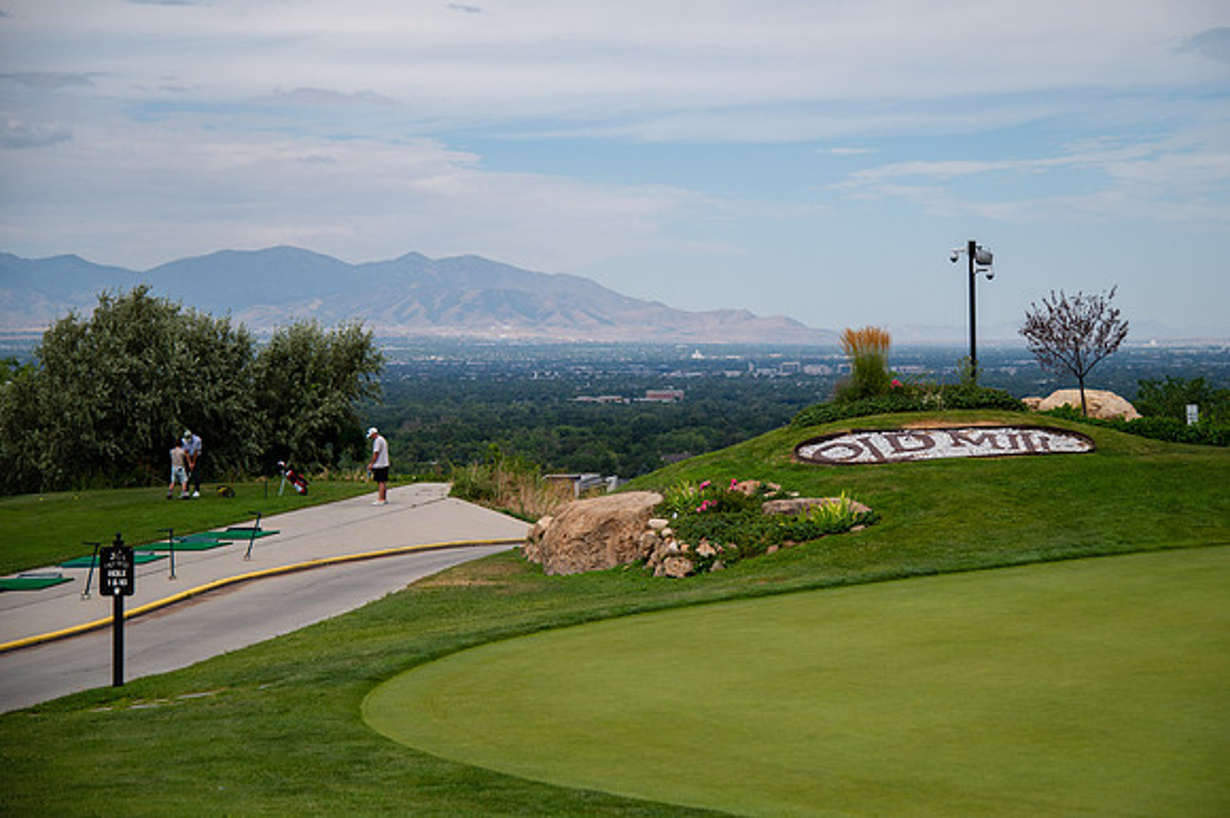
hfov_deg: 28.4
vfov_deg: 19.1
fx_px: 2430
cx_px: 664
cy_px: 385
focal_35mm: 71
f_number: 4
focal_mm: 65
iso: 400
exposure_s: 1/6400
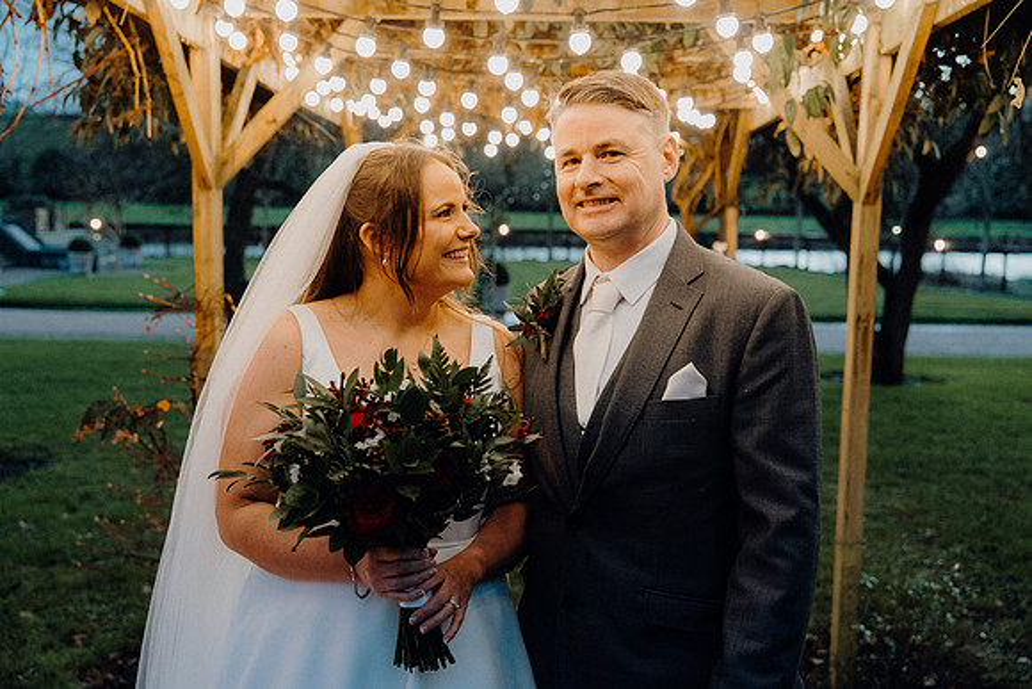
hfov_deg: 50.7
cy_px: 344
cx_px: 516
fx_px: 1090
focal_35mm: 38
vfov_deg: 35.1
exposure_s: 1/160
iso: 5000
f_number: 3.5
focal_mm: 38
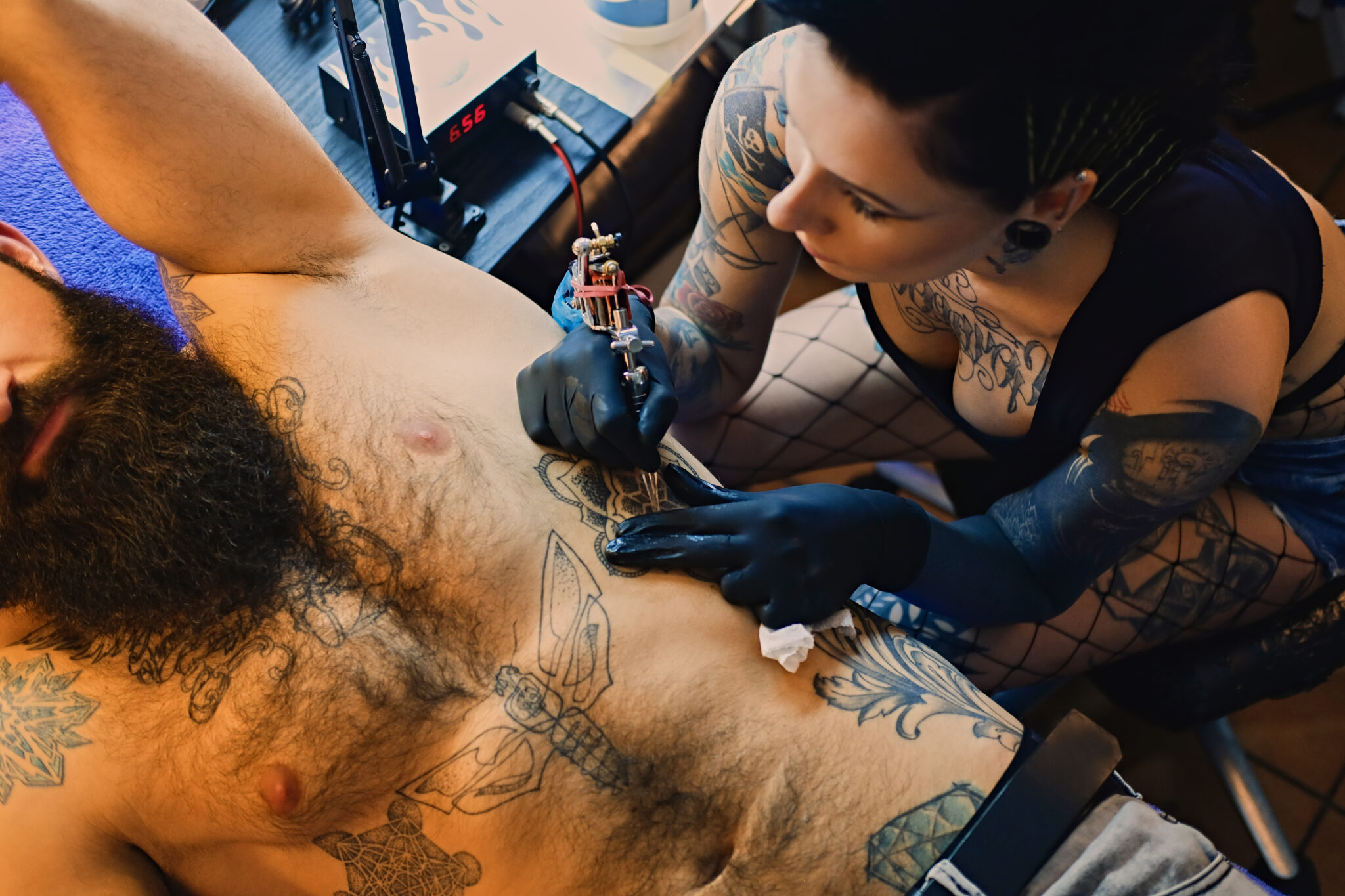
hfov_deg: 37.5
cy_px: 448
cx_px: 672
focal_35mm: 53
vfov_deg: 25.5
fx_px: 1980
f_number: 2
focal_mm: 35
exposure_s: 1/180
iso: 800
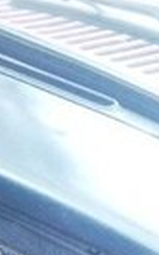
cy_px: 342
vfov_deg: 13.2
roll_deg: +2.0
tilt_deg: -34.8
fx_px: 1055
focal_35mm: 152
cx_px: -423
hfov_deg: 7.0
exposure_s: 1/30
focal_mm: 4.15
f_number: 2.2
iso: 64
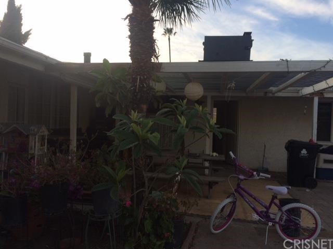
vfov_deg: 48.2
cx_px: 166
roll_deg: -1.1
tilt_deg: -0.8
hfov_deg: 61.7
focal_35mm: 29
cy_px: 124
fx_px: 279
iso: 32
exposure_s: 1/651
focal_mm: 4.15
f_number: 2.2
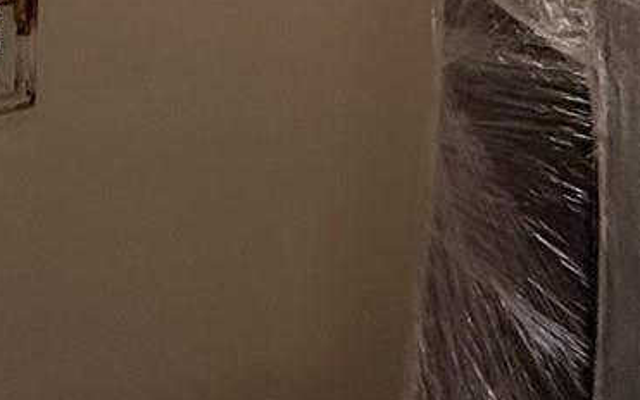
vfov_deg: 14.9
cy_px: -490
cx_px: 735
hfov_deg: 28.5
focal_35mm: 64
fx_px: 1116
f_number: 2.2
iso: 160
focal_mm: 2.22
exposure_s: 1/99
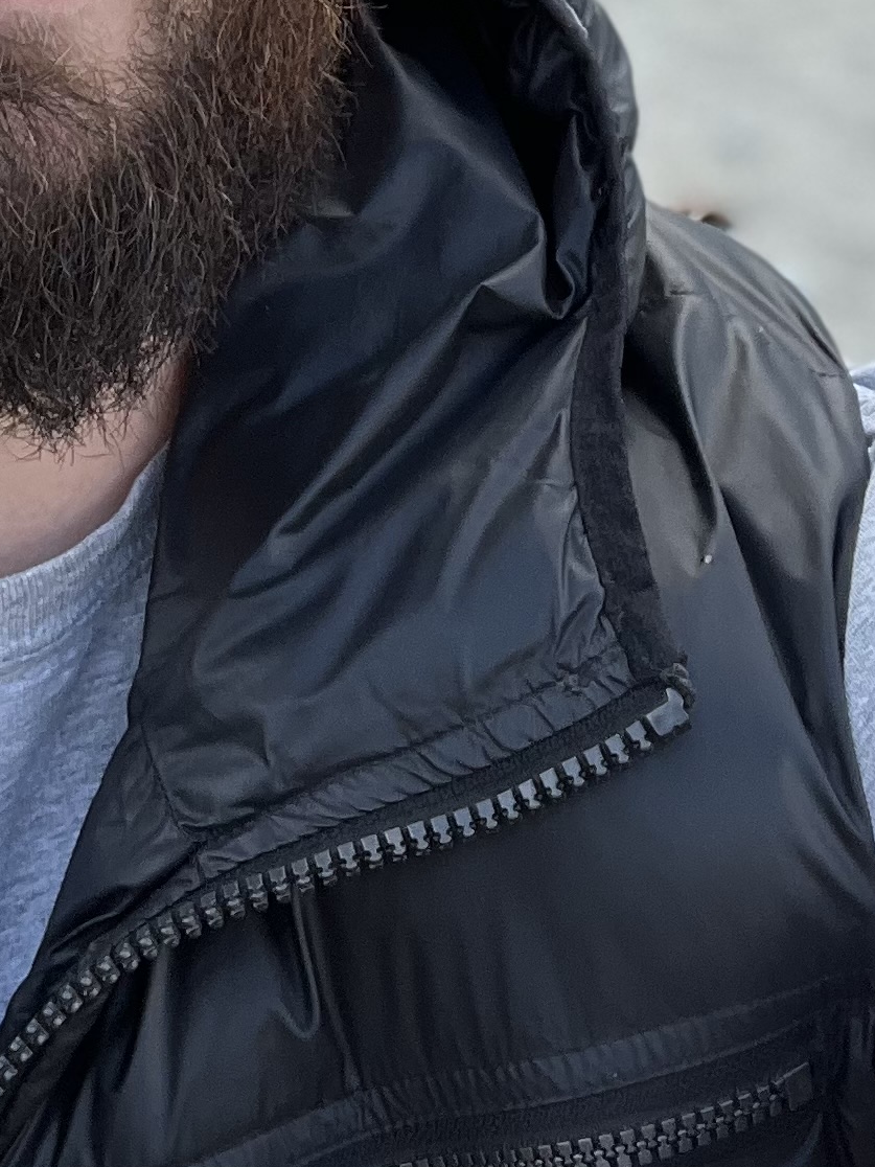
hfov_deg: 17.4
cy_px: -433
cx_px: -10
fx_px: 2797
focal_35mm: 83
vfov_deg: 21.0
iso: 40
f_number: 2.2
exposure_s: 1/172
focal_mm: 2.71
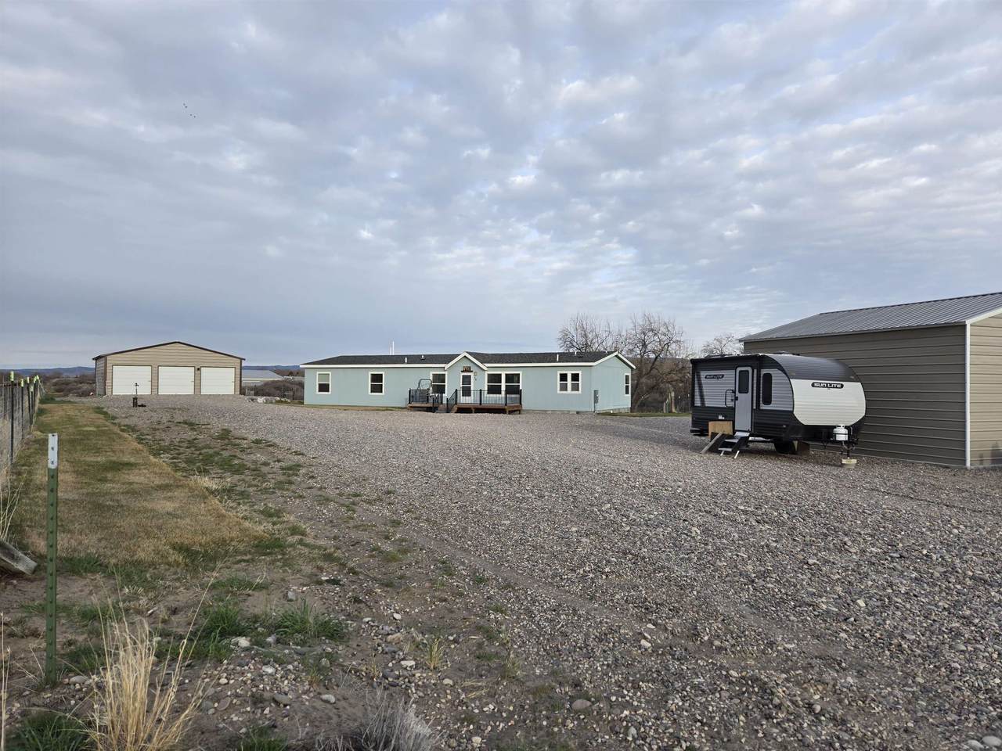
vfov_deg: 58.9
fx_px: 666
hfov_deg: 73.9
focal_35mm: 23
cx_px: 501
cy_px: 376
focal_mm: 5.4
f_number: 1.8
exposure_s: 1/596
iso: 25
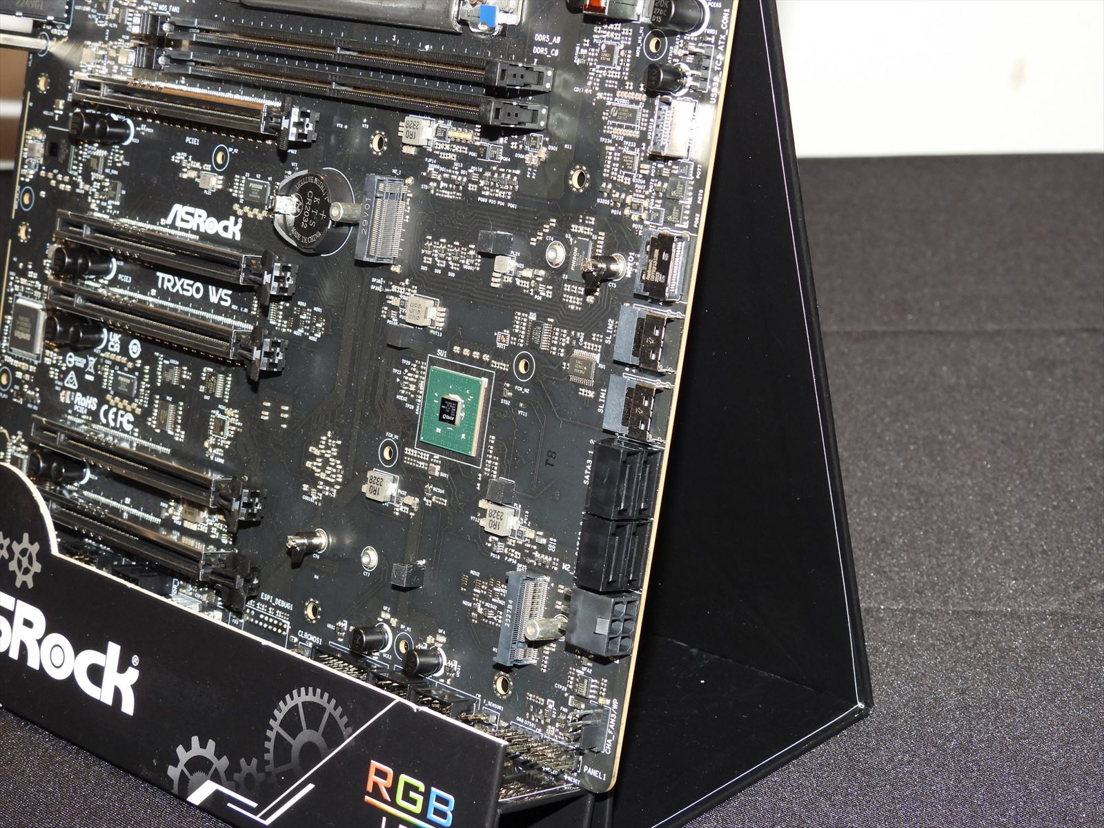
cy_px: 414
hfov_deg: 26.0
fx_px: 2392
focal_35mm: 75
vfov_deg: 19.6
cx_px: 552
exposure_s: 1/60
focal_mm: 13.4
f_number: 3.5
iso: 200
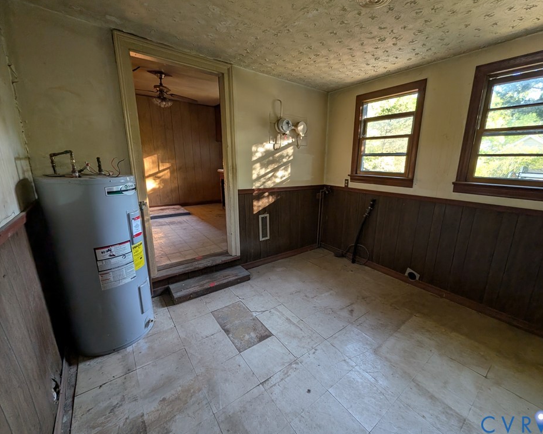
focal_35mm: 13
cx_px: 300
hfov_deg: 104.5
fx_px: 209
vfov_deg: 92.2
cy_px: 215
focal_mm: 2.02
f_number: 1.7
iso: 52
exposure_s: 1/48.1
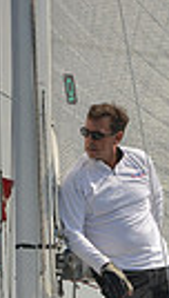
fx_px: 8946
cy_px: 410
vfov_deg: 1.9
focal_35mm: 1130
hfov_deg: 1.1
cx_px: 616
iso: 320
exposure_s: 1/1250
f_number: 7.1
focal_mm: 250
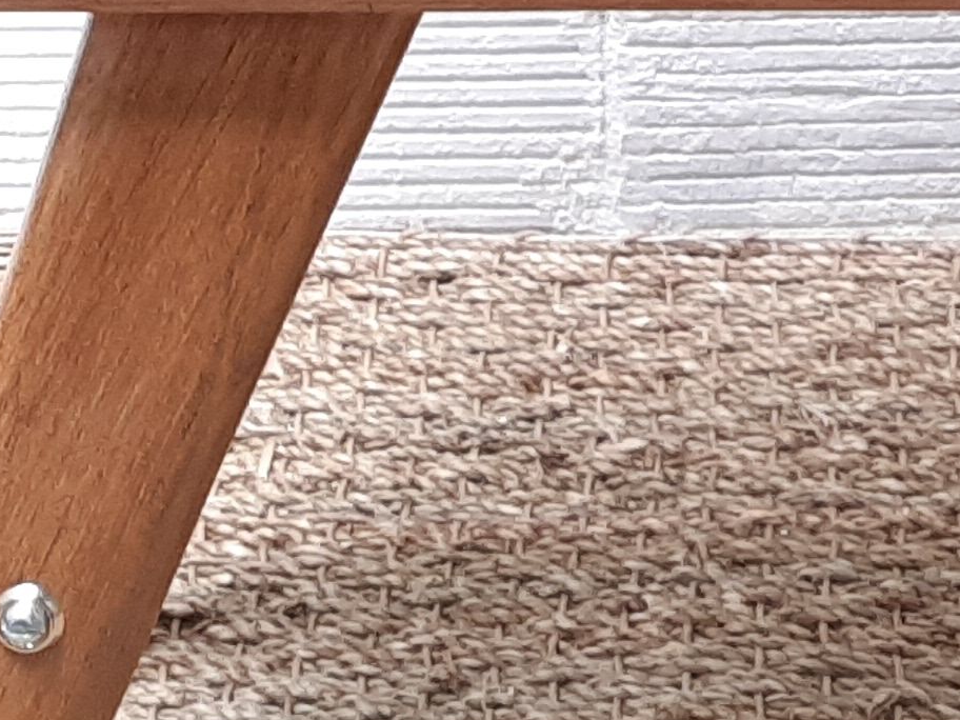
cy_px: -761
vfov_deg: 11.5
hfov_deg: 16.7
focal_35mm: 115
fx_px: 3189
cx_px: 985
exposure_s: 1/50
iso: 160
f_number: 1.7
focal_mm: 3.93
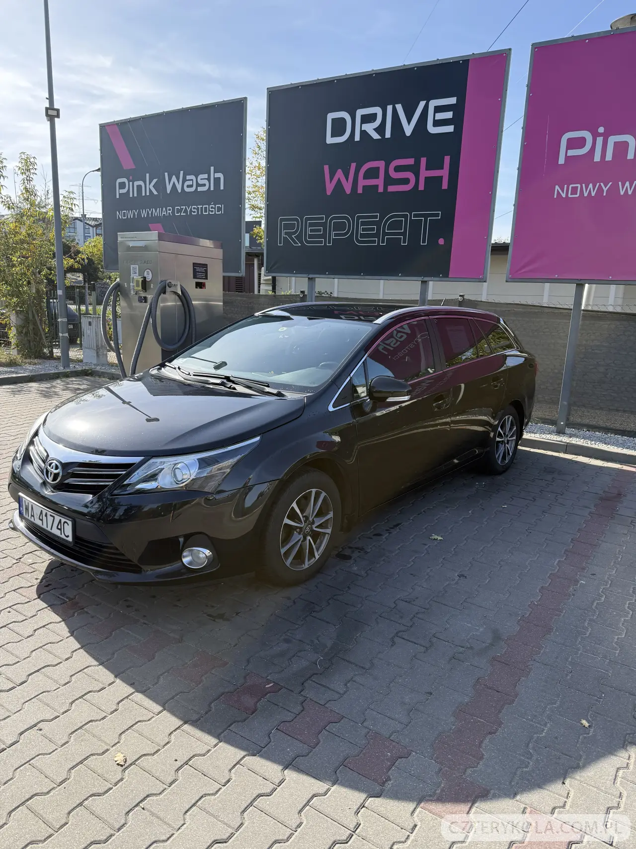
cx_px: 318
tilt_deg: -13.5
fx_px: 588
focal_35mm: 24
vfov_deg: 71.6
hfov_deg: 56.8
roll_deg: -2.9
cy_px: 424
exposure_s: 1/2110
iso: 100
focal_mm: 6.76
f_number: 1.78
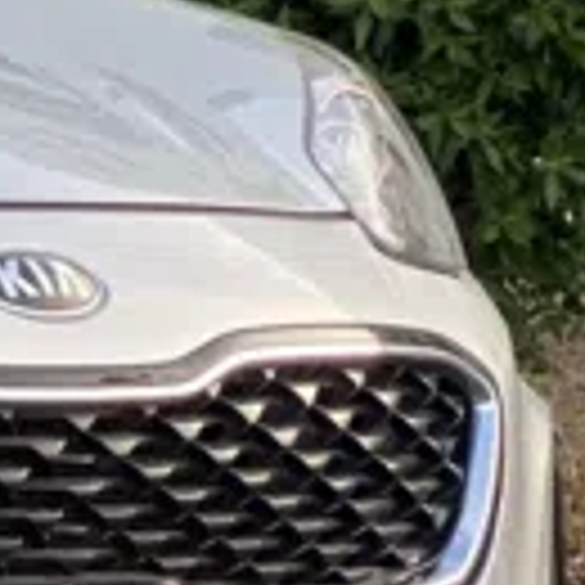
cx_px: -1143
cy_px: 333
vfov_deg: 4.8
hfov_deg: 4.6
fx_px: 6921
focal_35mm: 362
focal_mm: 6
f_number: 2
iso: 20
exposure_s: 1/209
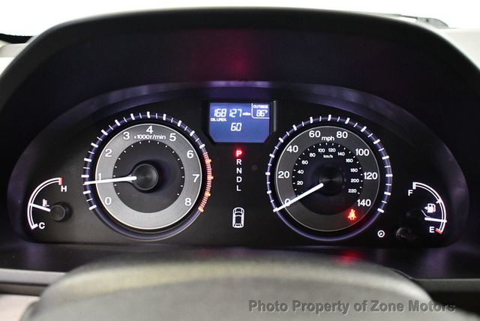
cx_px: 240
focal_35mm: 36
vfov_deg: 36.9
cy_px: 160
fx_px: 480
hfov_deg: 53.1
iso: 5000
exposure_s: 1/60
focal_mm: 18
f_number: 3.5
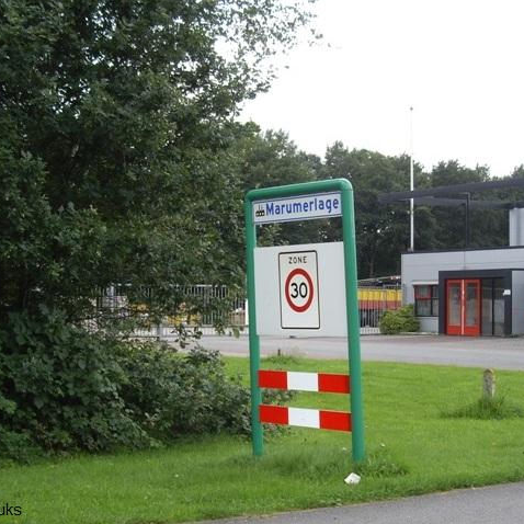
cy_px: 262
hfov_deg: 37.5
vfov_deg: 37.6
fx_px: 771
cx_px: 273
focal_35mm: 45
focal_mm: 7.9
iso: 64
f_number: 2.8
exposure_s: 1/250
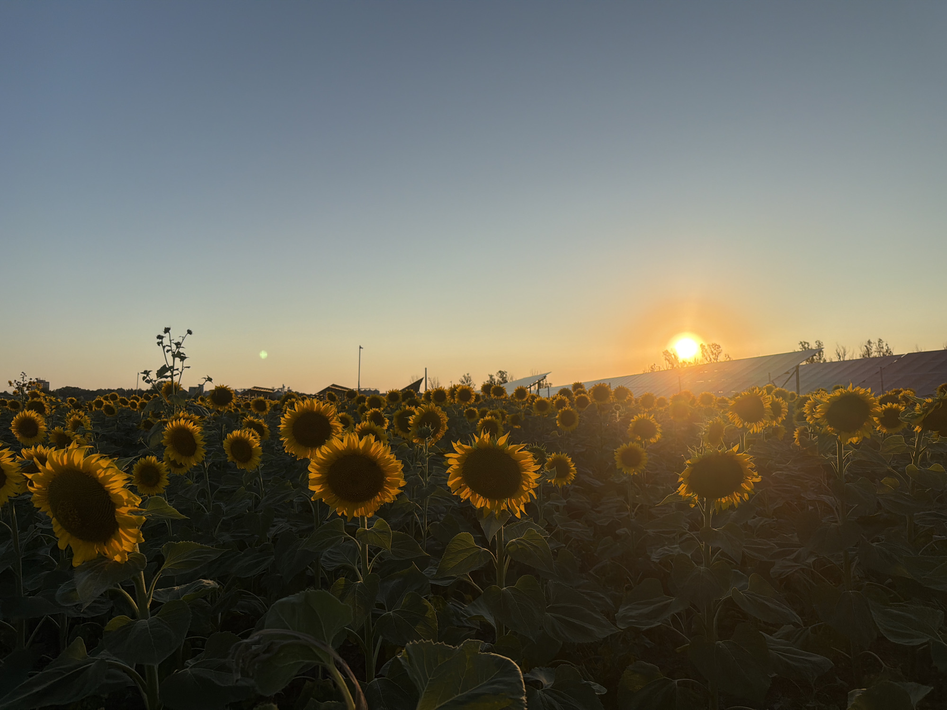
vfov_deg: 56.8
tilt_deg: +3.9
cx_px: 474
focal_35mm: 24
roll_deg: +0.6
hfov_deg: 71.6
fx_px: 657
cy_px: 355
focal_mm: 6.76
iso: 80
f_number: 1.78
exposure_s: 1/5714
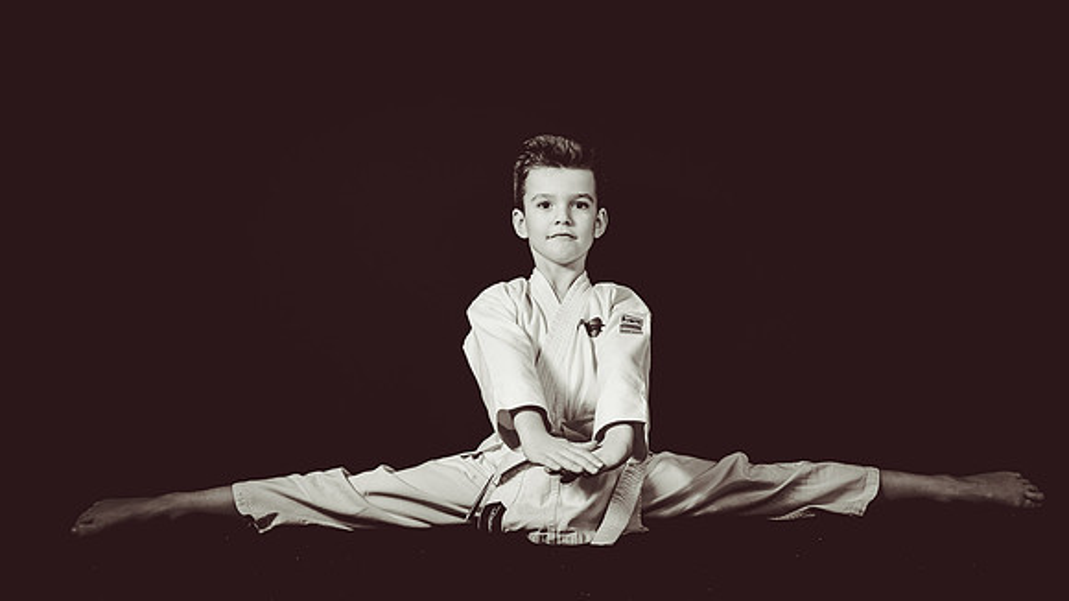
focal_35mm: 41
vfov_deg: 29.2
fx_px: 1150
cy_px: 220
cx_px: 521
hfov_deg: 49.9
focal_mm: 24
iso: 100
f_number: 4
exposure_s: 1/60
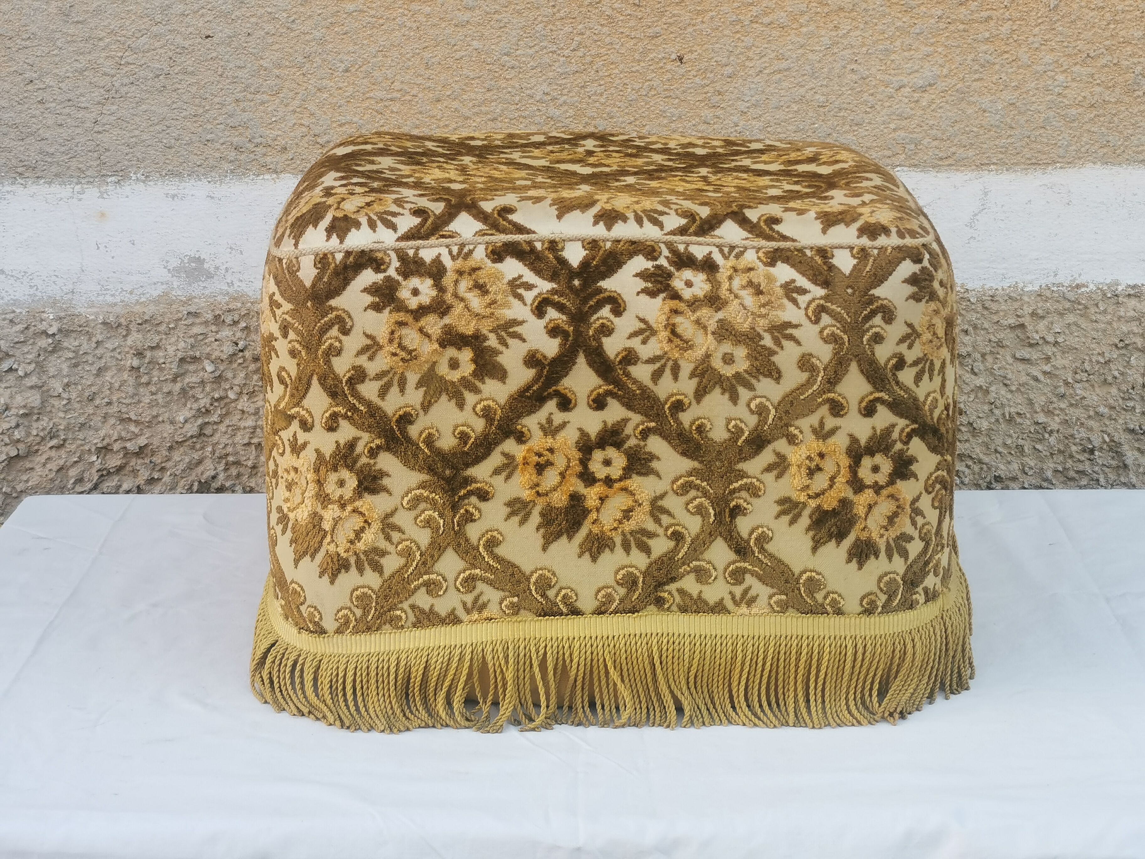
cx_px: 572
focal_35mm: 73
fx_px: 2415
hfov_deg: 26.7
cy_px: 430
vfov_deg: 20.2
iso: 64
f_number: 1.8
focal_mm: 5.58
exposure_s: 1/120
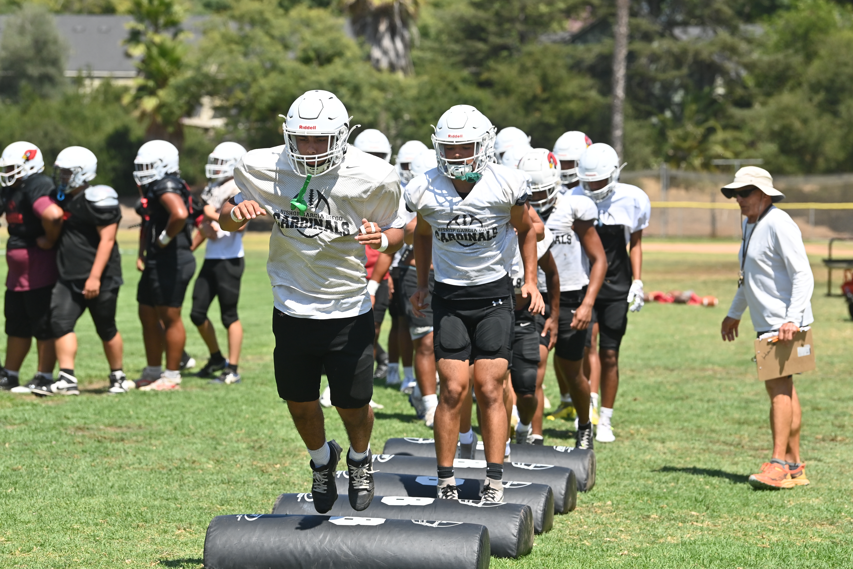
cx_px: 426
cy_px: 284
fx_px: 3198
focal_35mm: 135
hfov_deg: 15.2
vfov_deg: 10.2
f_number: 5.6
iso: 500
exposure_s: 1/2500
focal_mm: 135
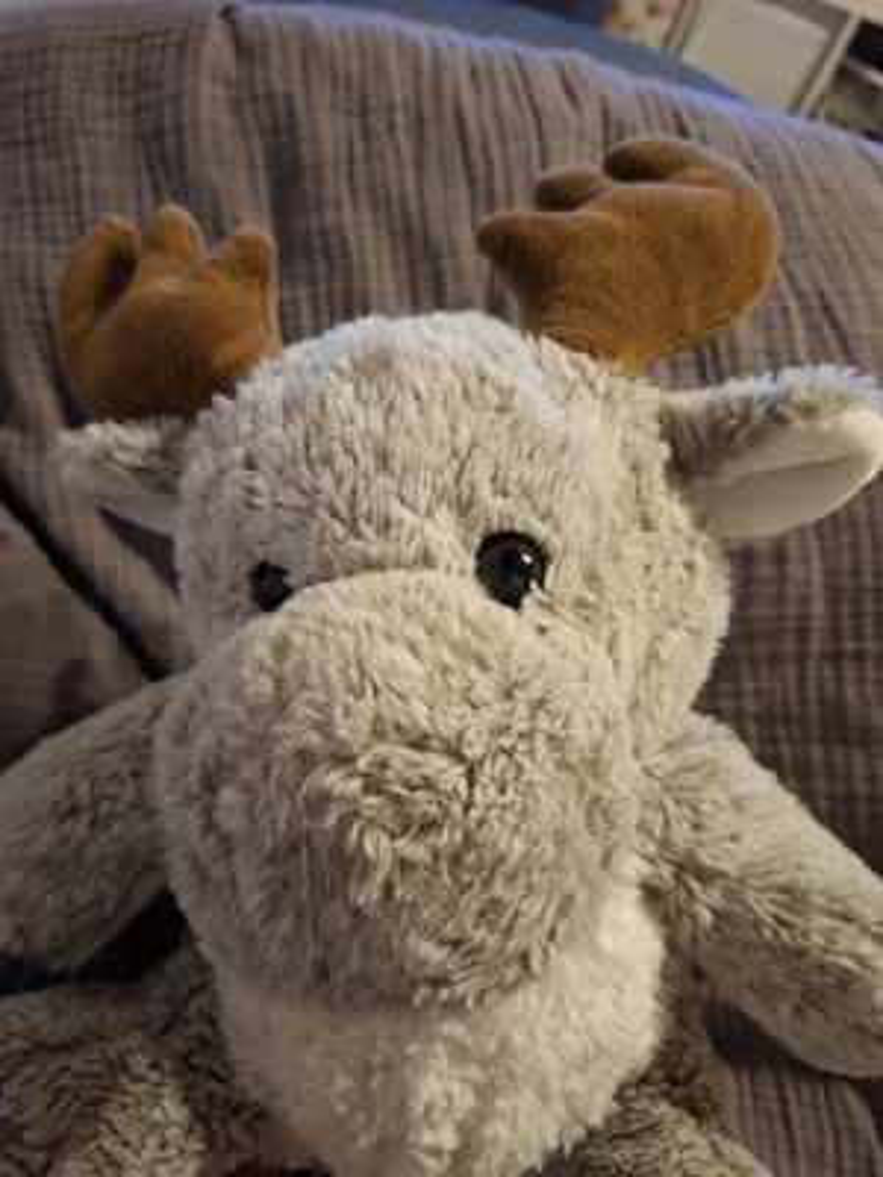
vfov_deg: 73.9
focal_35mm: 23
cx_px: 442
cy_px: 588
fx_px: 782
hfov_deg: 58.9
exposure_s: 1/25
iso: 500
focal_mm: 5.54
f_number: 1.8
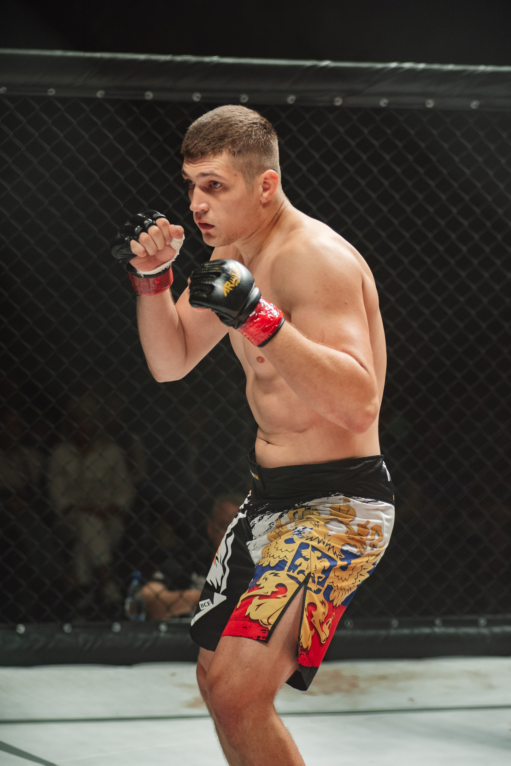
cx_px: 256
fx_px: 2340
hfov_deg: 12.5
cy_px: 383
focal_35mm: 110
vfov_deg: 18.6
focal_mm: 110
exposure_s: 1/640
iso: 1600
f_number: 4
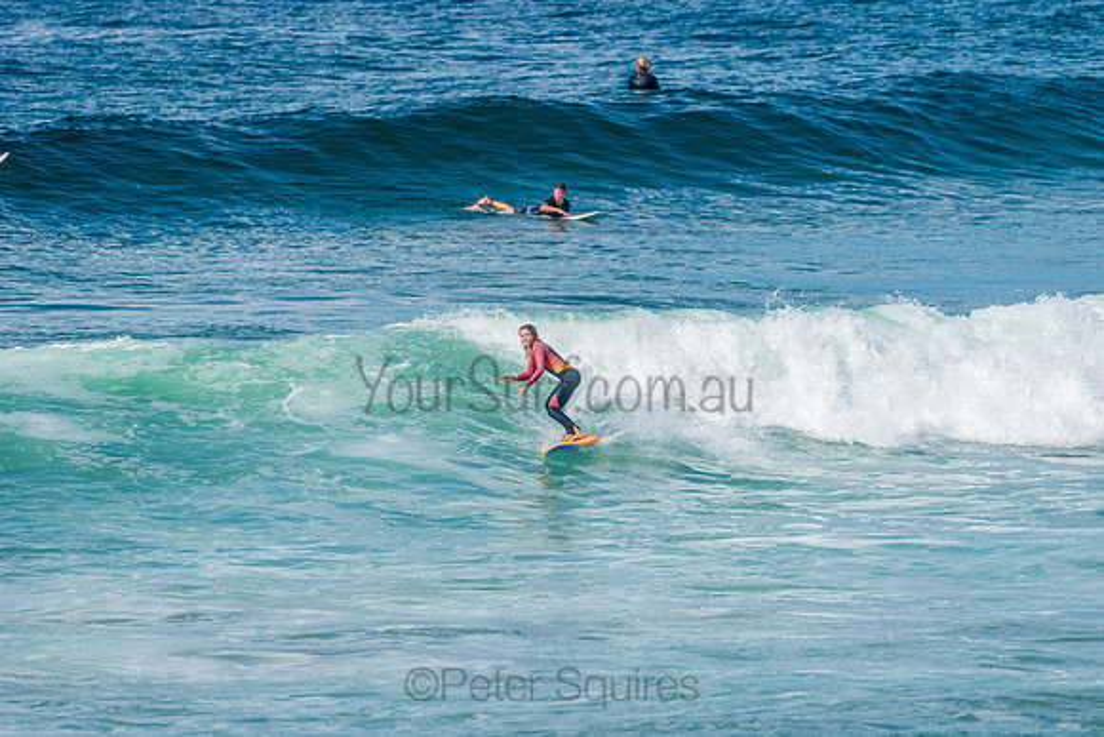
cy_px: 368
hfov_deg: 4.1
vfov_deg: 2.8
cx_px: 552
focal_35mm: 500
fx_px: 15336
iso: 140
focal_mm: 500
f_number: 5.6
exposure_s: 1/2000
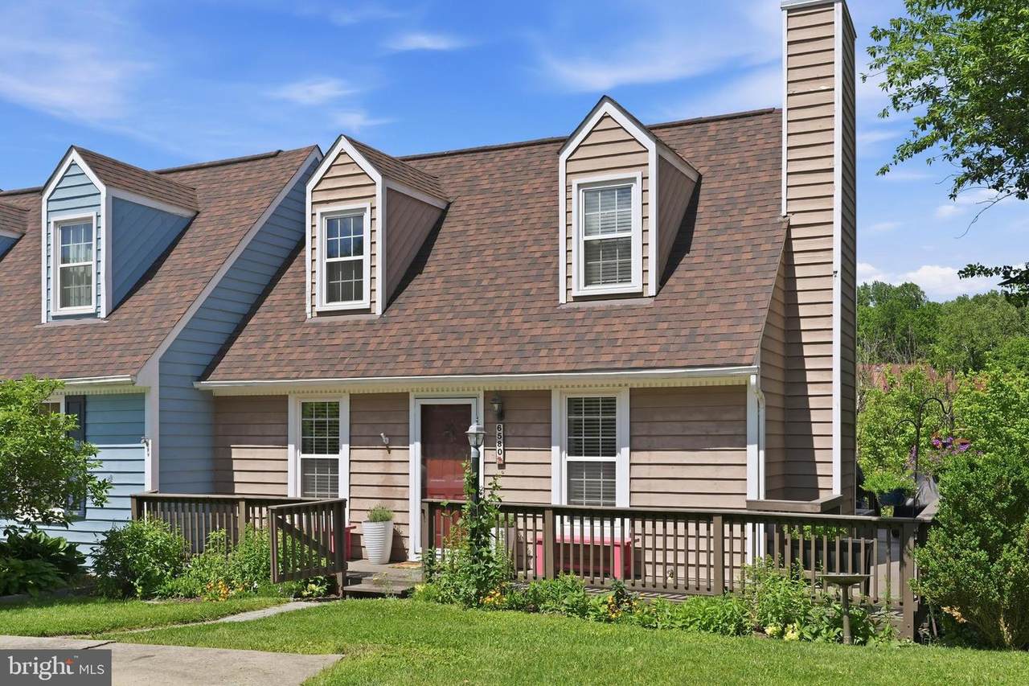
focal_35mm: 35
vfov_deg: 37.8
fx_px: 1000
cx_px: 514
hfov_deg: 54.4
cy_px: 343
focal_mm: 35
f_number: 8
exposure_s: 1/640
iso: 200
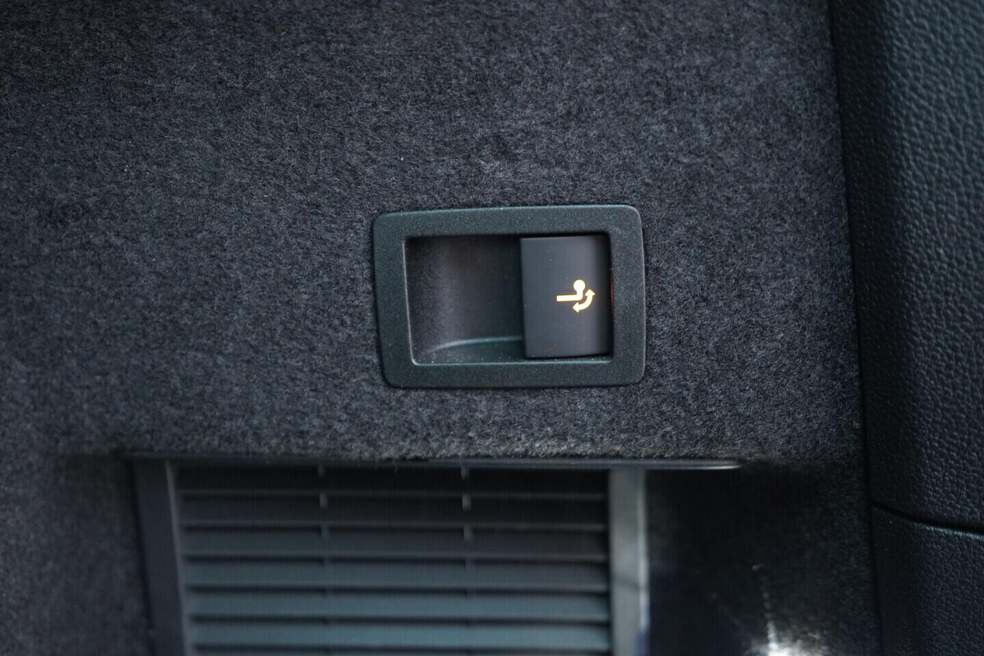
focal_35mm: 36
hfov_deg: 53.1
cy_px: 328
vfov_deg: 36.9
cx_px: 492
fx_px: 984
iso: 1600
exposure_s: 1/40
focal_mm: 24
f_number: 2.8
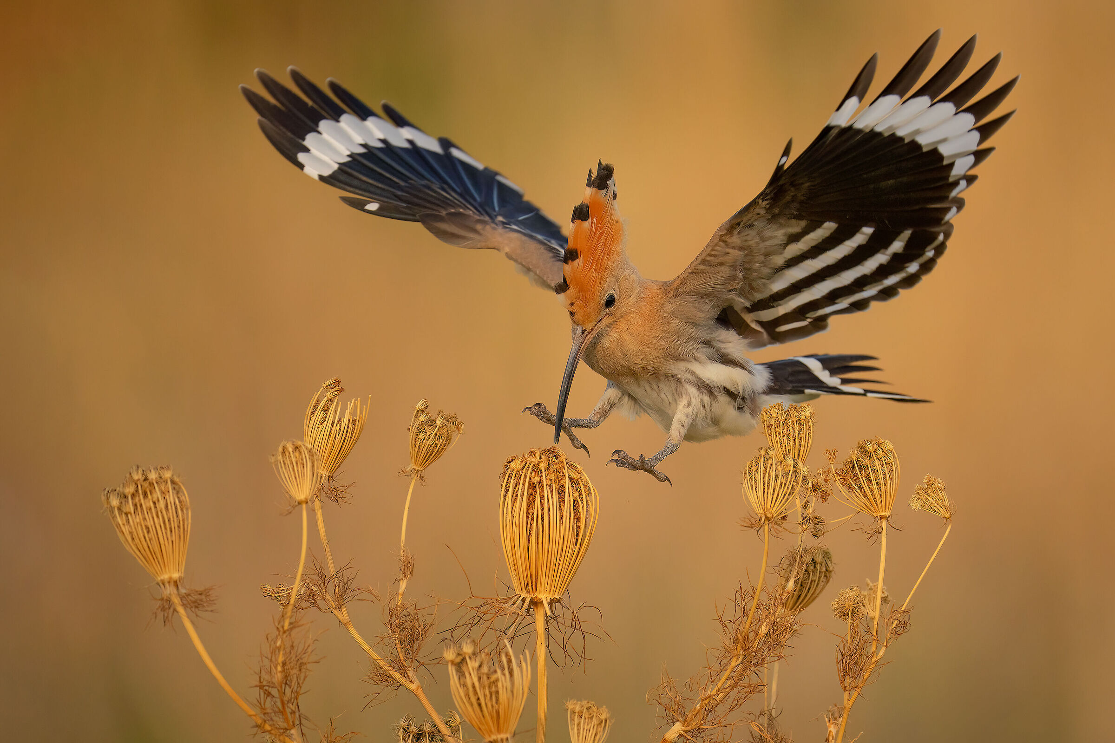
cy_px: 372
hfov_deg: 3.5
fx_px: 18396
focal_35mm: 594
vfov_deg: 2.3
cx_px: 558
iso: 1600
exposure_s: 1/4000
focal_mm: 594
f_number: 6.3
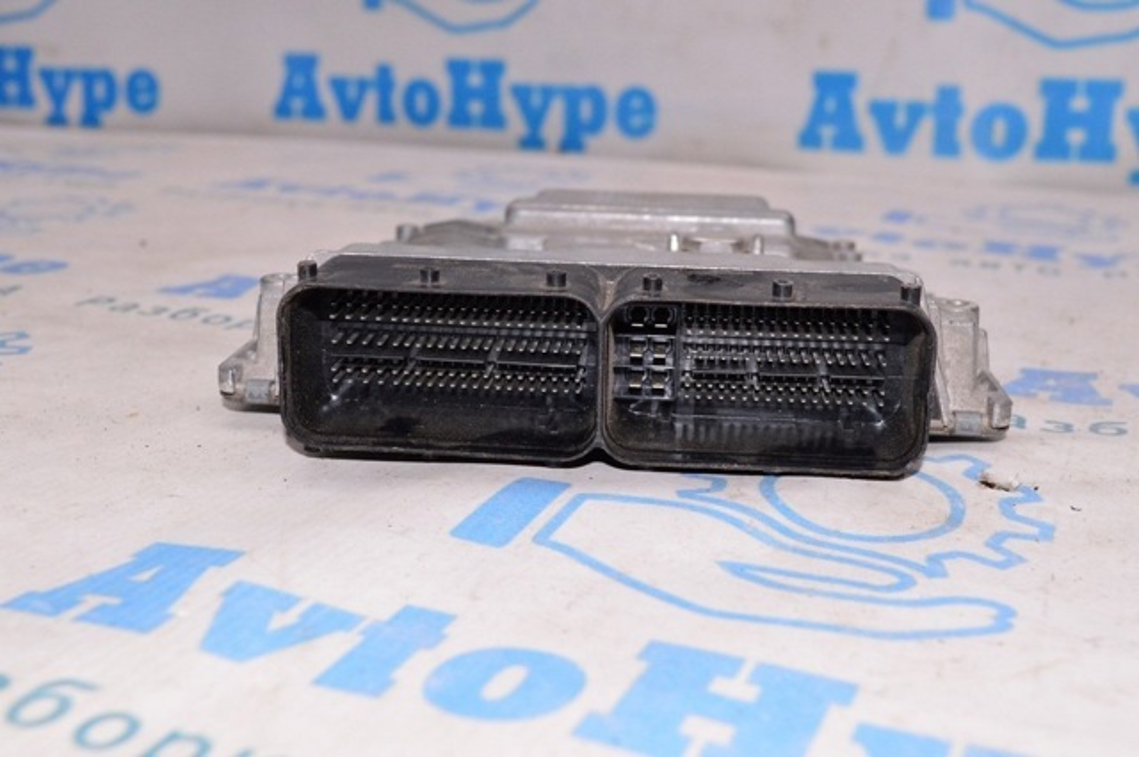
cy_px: 378
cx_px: 570
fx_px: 1469
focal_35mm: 46
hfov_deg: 42.4
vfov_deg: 28.9
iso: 1600
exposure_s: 1/160
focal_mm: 31
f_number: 8
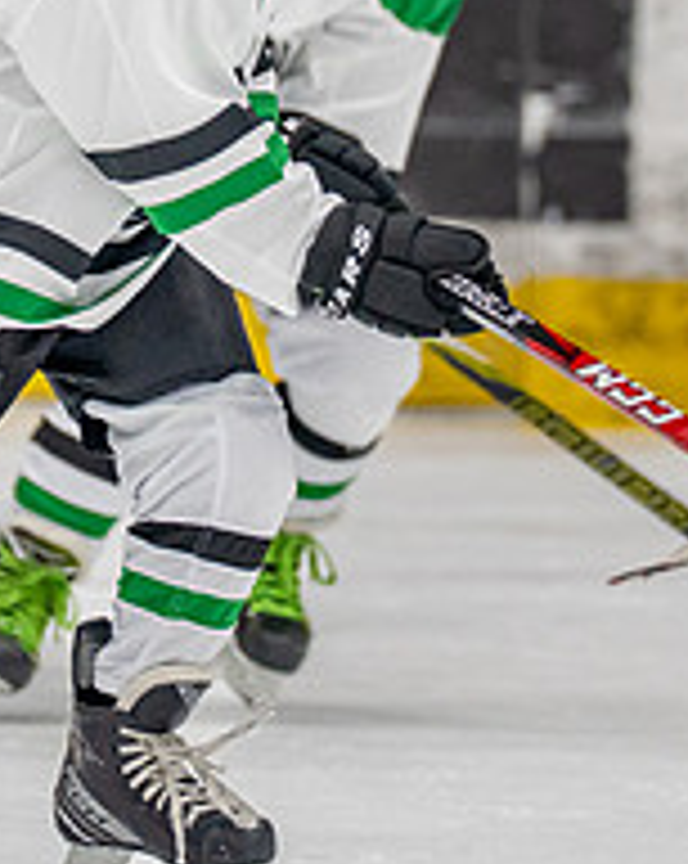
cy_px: 38
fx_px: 24519
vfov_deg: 2.0
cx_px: 124
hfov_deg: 1.6
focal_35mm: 961
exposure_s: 1/1250
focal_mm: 200
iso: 1000
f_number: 2.8
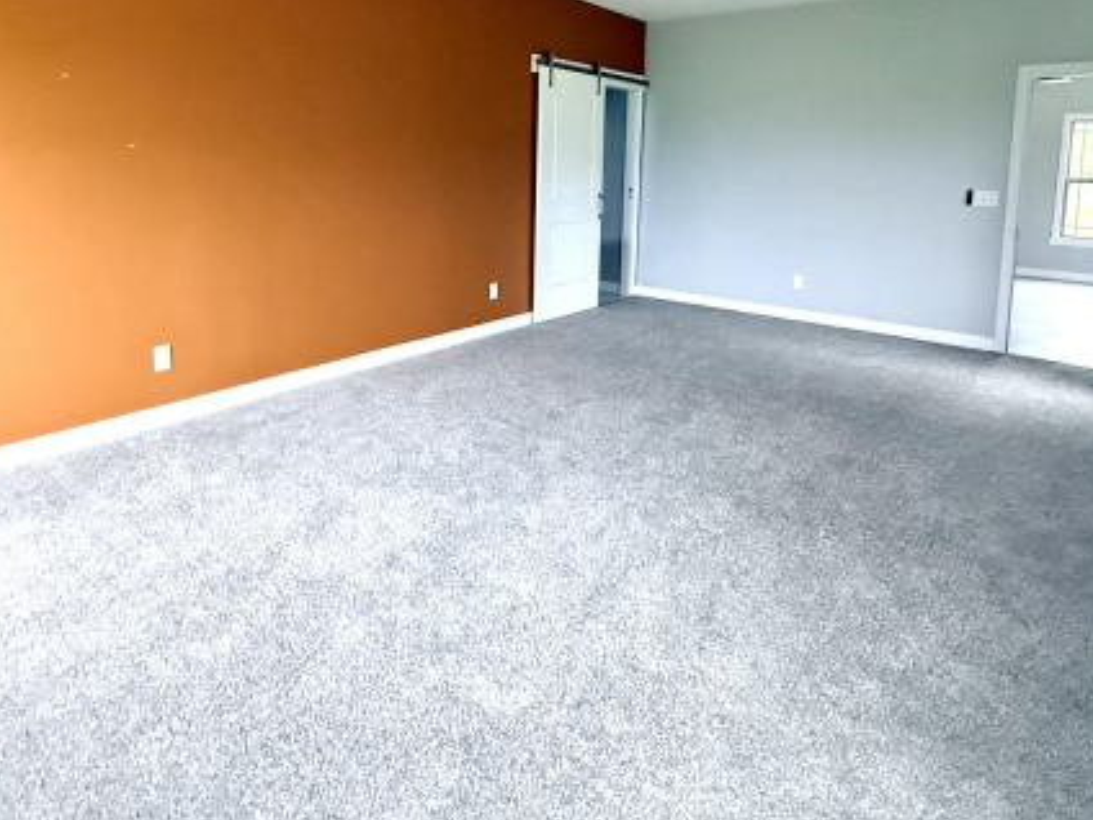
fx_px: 695
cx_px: 540
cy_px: 229
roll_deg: +0.2
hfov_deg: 76.4
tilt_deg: -2.8
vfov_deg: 58.6
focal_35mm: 22
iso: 1000
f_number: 2.2
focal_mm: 2.22
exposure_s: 1/60
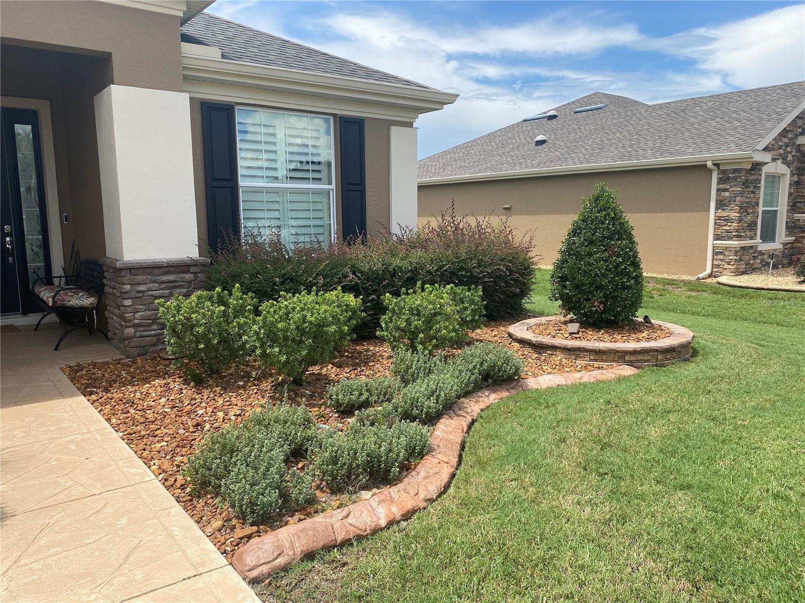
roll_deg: -0.8
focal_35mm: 26
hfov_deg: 67.3
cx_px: 402
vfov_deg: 53.1
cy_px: 302
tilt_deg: -5.9
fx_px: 605
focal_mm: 4.25
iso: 32
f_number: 1.8
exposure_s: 1/2410
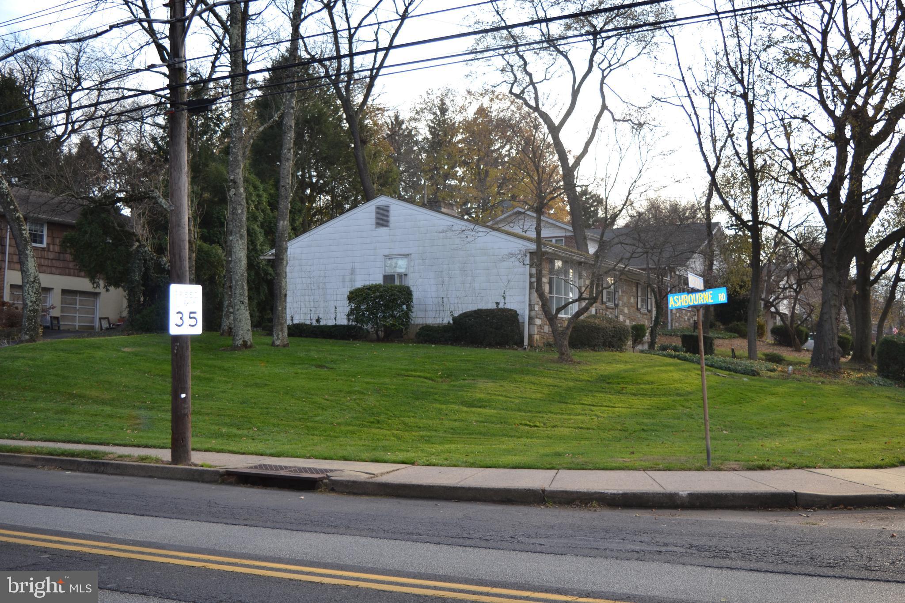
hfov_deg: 49.6
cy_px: 302
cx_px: 452
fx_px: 980
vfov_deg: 34.2
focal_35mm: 39
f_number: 4.5
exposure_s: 1/200
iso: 100
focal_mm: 26
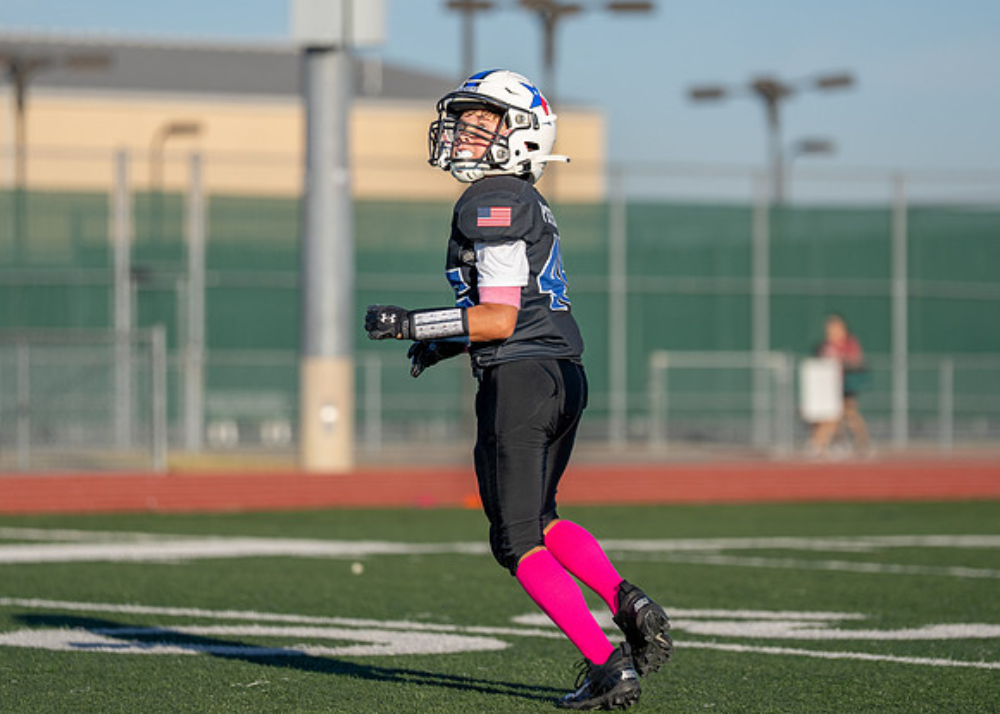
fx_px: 5576
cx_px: 504
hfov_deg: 10.2
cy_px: 315
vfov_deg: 7.3
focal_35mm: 196
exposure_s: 1/4000
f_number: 2.8
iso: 250
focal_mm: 149
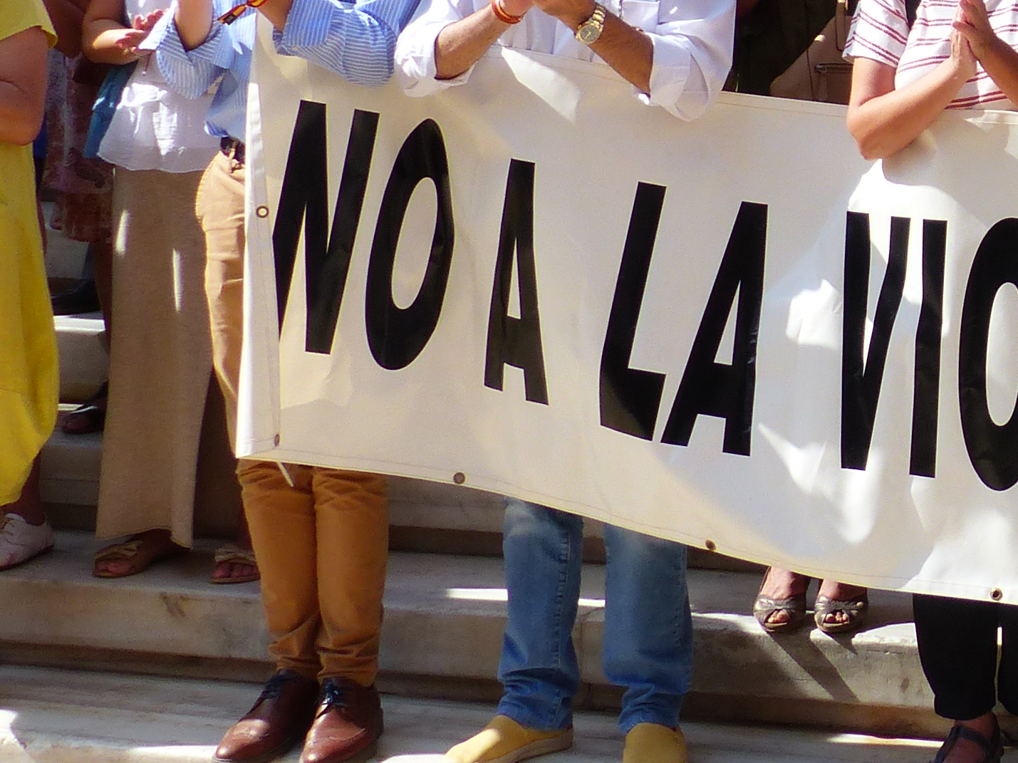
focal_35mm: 98
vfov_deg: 14.5
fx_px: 2881
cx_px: 1342
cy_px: -198
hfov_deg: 18.6
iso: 100
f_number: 4
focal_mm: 6.3
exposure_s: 1/800
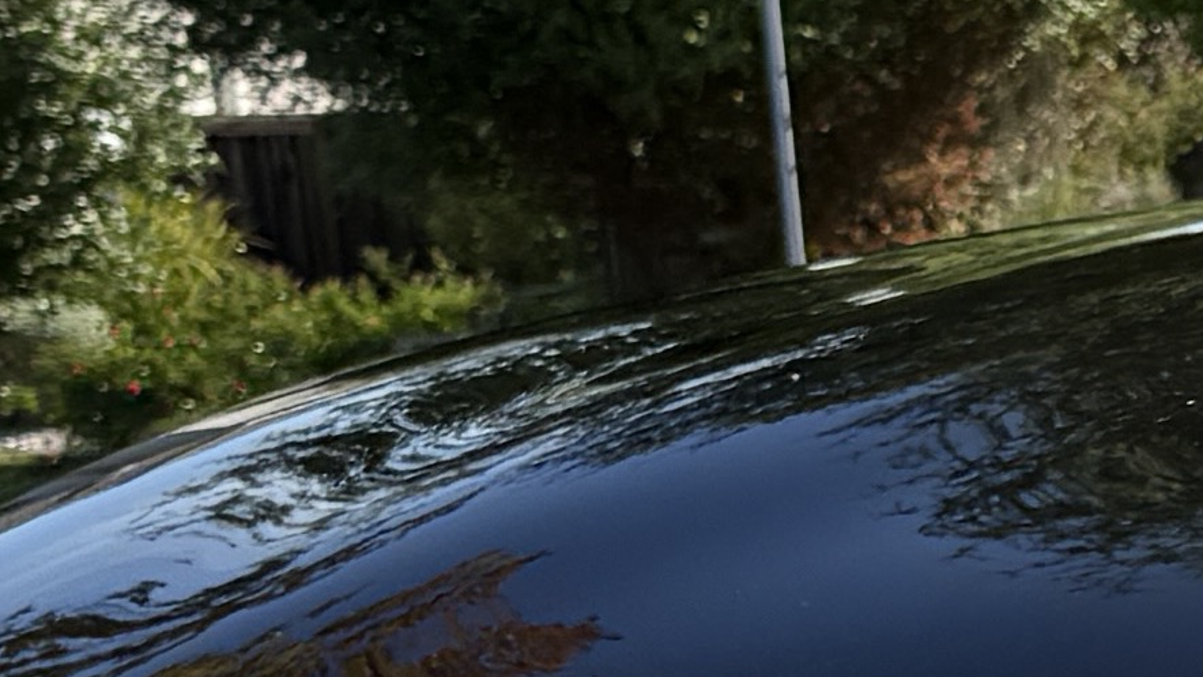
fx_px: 5390
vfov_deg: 7.1
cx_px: 2406
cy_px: 1060
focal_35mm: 169
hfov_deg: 11.5
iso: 80
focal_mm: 6.76
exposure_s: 1/3145
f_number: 1.78
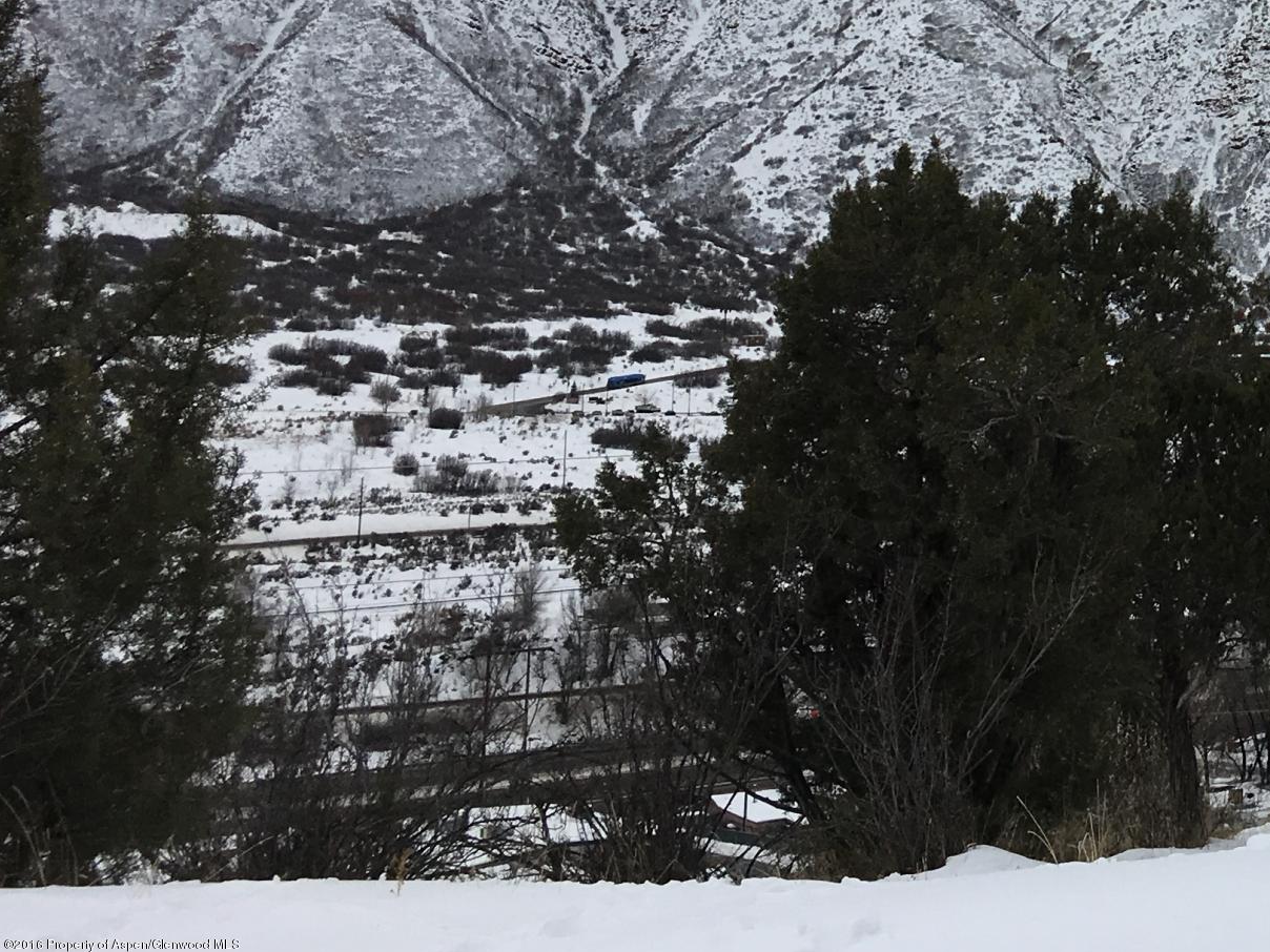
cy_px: -164
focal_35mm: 72
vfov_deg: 19.4
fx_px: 2642
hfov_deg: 24.2
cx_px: 1576
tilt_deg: +10.9
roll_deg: +1.6
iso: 25
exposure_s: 1/2404
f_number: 2.2
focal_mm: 4.15
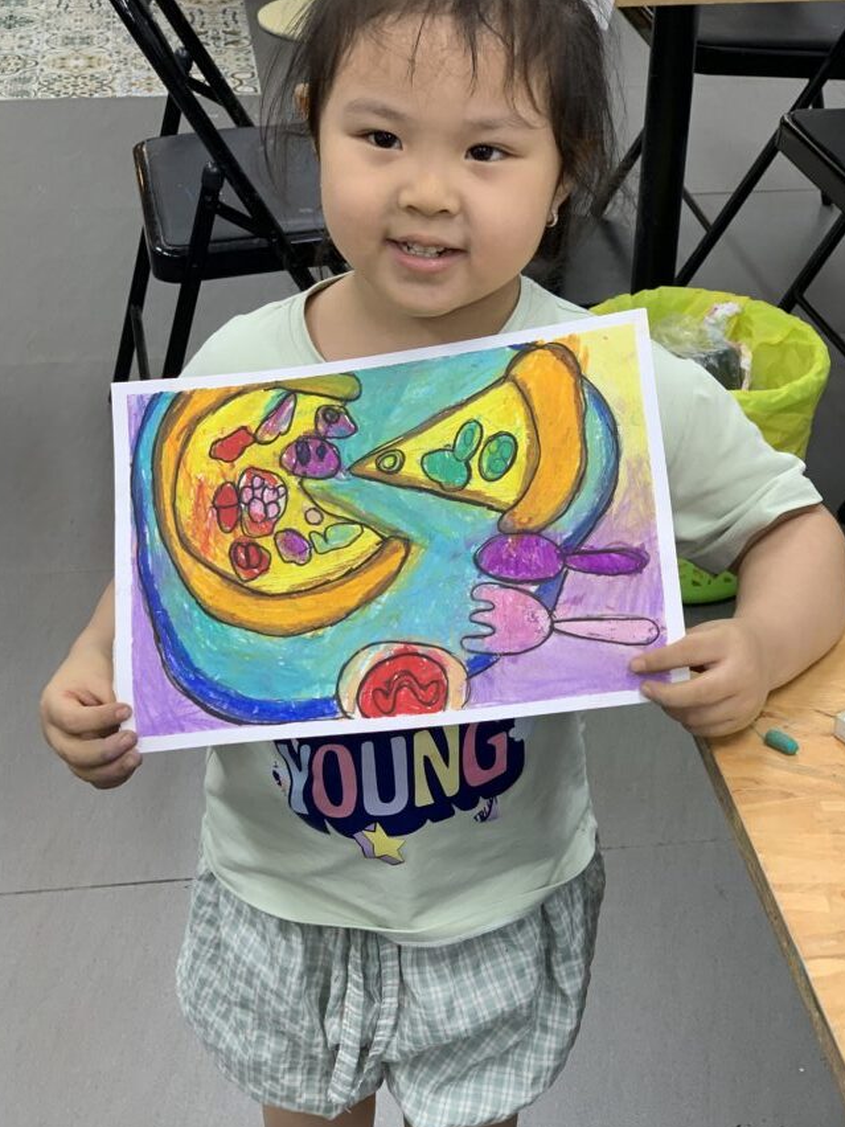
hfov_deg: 24.0
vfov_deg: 31.7
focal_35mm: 61
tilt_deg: -31.1
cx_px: 459
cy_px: 548
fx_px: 1985
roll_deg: -2.0
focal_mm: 6
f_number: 2.4
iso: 80
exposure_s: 1/100
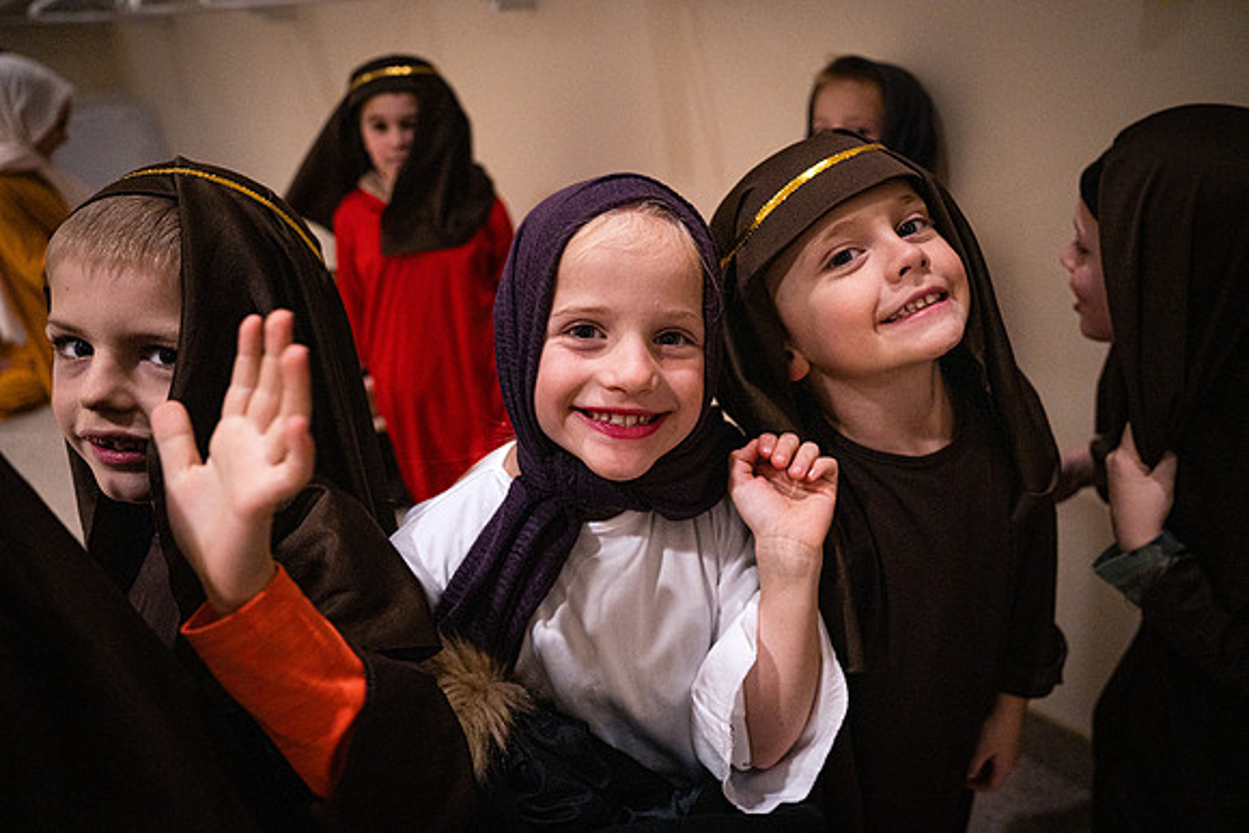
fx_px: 833
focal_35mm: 24
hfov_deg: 73.7
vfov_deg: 53.2
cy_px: 416
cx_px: 624
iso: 1250
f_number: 2.8
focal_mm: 24
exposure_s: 1/250
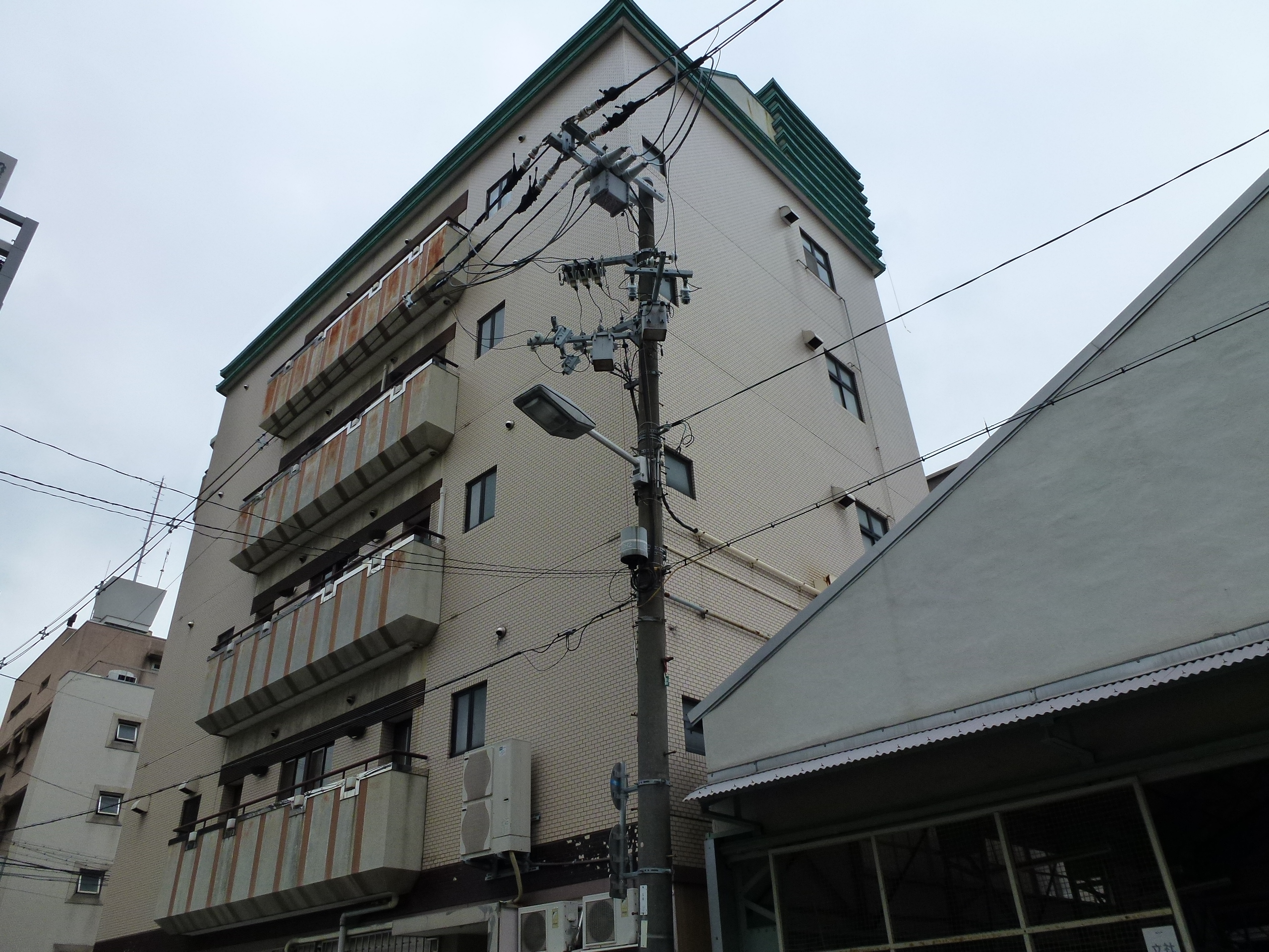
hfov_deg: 71.6
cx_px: 634
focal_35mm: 24
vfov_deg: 56.8
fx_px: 880
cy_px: 476
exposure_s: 1/640
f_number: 4
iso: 160
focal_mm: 4.3
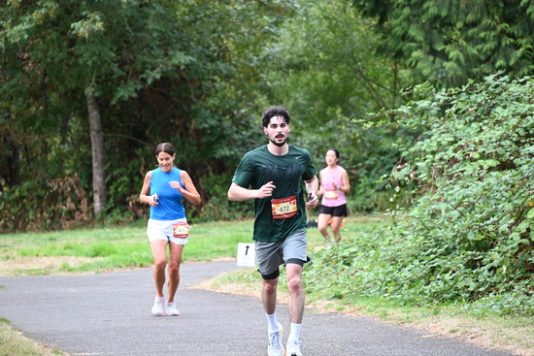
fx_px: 2967
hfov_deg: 10.3
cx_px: 267
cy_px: 178
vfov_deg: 6.9
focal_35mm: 200
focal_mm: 200
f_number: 6.3
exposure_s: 1/250
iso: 1100
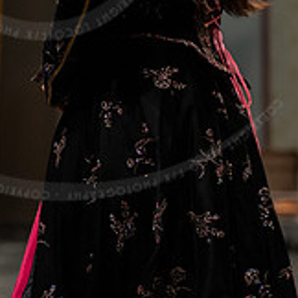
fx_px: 1958
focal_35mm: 201
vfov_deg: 8.6
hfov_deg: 8.7
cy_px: -39
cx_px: 46
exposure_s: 1/250
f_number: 2.7
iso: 2000
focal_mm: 85
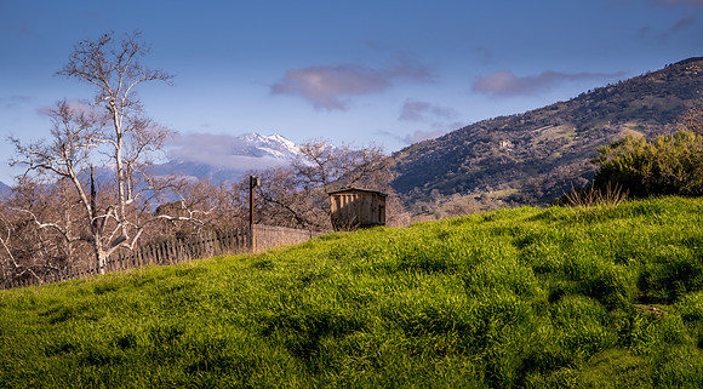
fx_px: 1198
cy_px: 190
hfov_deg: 32.7
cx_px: 363
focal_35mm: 65
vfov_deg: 18.4
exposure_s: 1/80
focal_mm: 59
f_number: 8
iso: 64
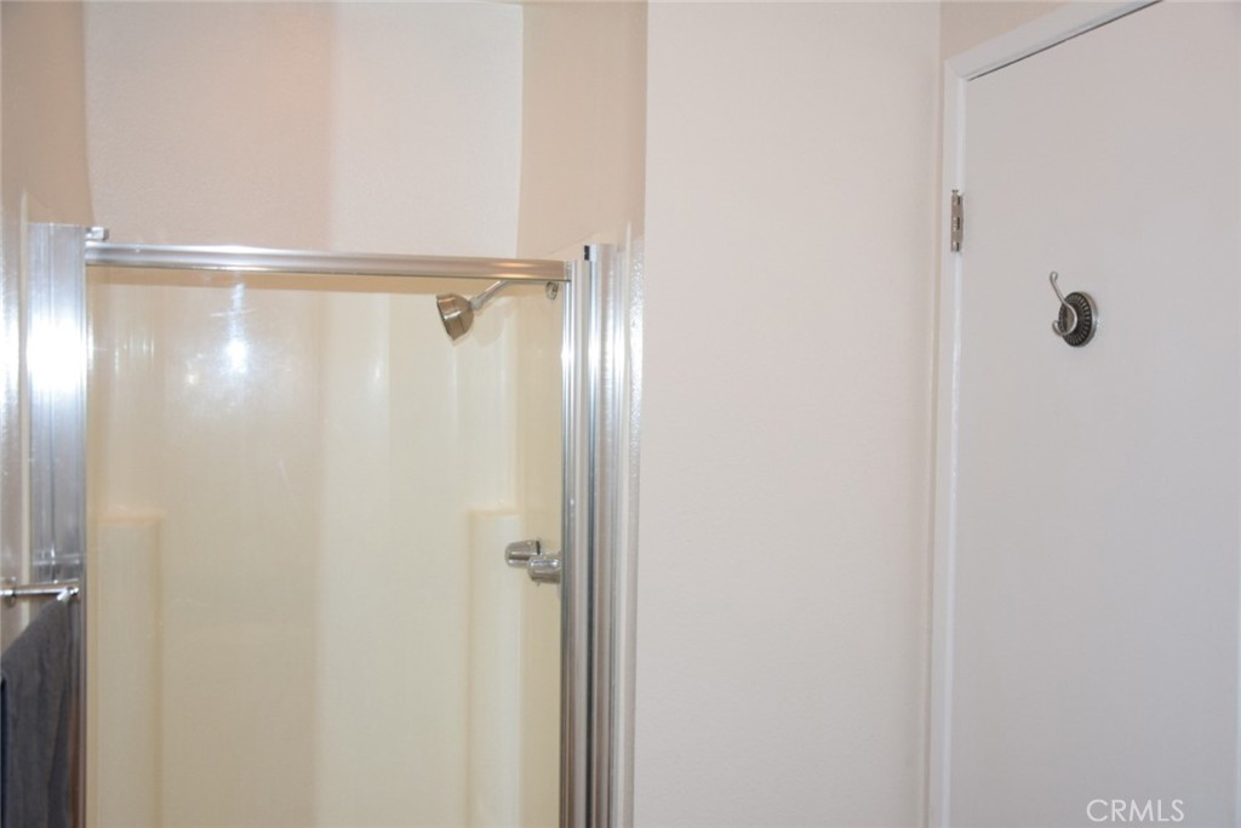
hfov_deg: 53.1
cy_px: 414
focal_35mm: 36
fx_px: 1241
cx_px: 620
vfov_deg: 36.9
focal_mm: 24
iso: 800
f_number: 4.5
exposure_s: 1/80
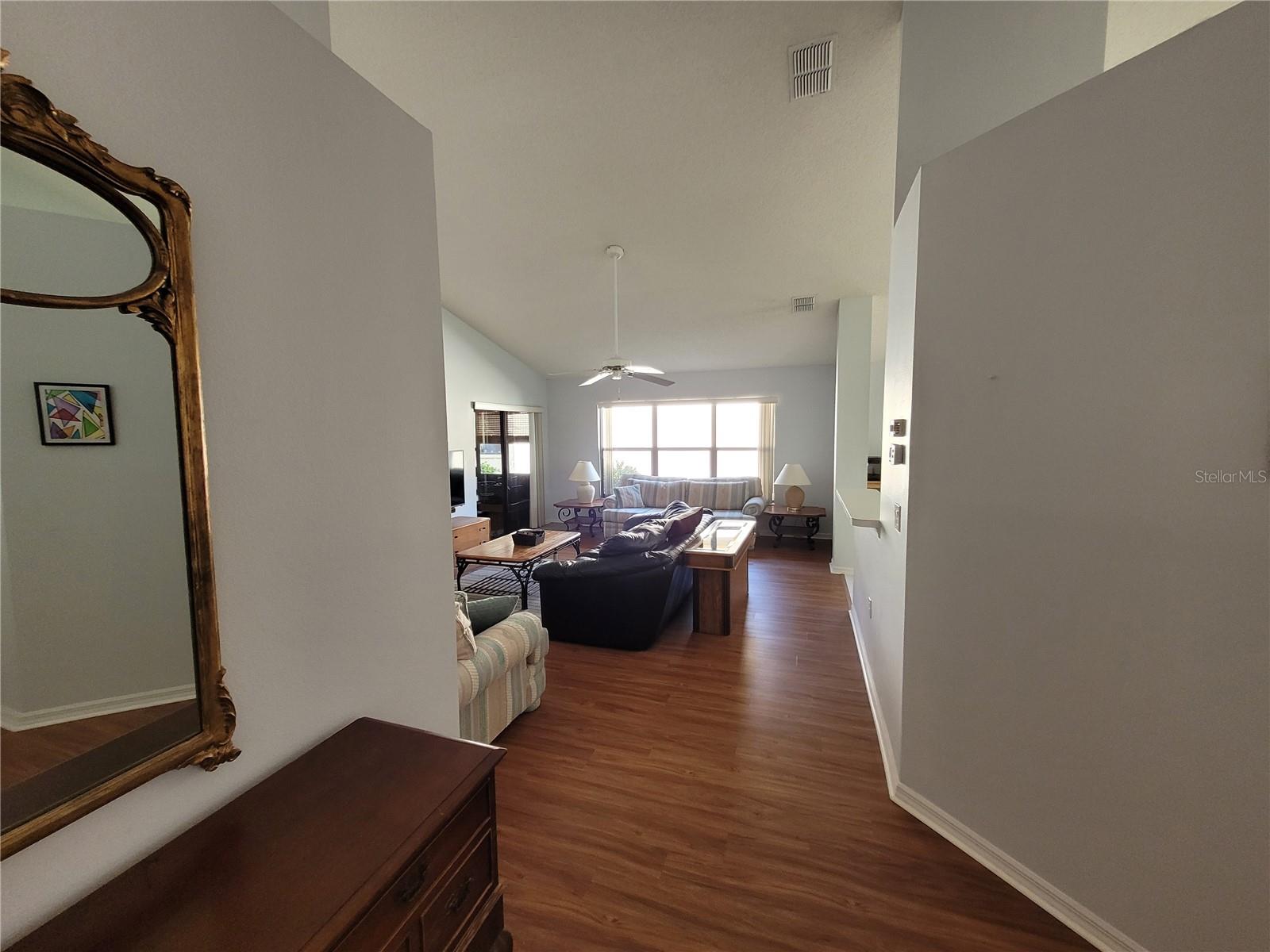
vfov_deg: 89.9
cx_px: 635
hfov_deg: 106.2
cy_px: 476
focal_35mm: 13
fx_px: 477
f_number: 2.2
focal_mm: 1.74
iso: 160
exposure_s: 1/60
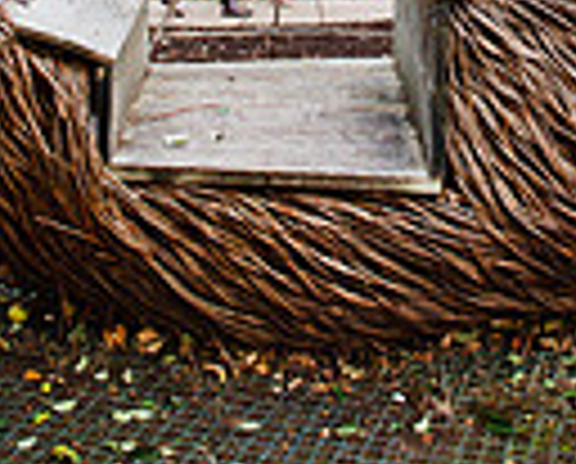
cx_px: 310
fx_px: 1350
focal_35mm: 79
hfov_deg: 24.1
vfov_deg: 16.3
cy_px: -374
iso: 320
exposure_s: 1/250
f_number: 7.1
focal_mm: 24
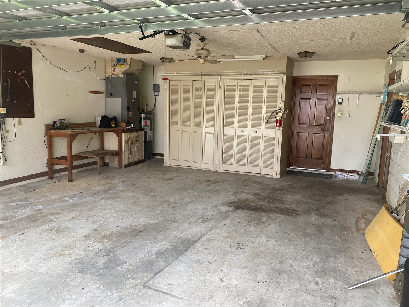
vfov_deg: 53.1
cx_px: 204
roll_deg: -1.3
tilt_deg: -7.6
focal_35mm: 26
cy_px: 154
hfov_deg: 67.3
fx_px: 307
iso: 32
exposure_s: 1/122
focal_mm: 4.25
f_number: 1.8
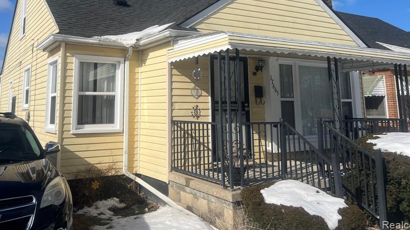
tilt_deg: +7.1
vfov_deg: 32.7
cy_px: 43
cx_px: 179
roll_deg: +1.2
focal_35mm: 35
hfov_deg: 56.5
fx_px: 380
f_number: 1.5
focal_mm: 5.7
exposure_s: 1/8000
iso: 50
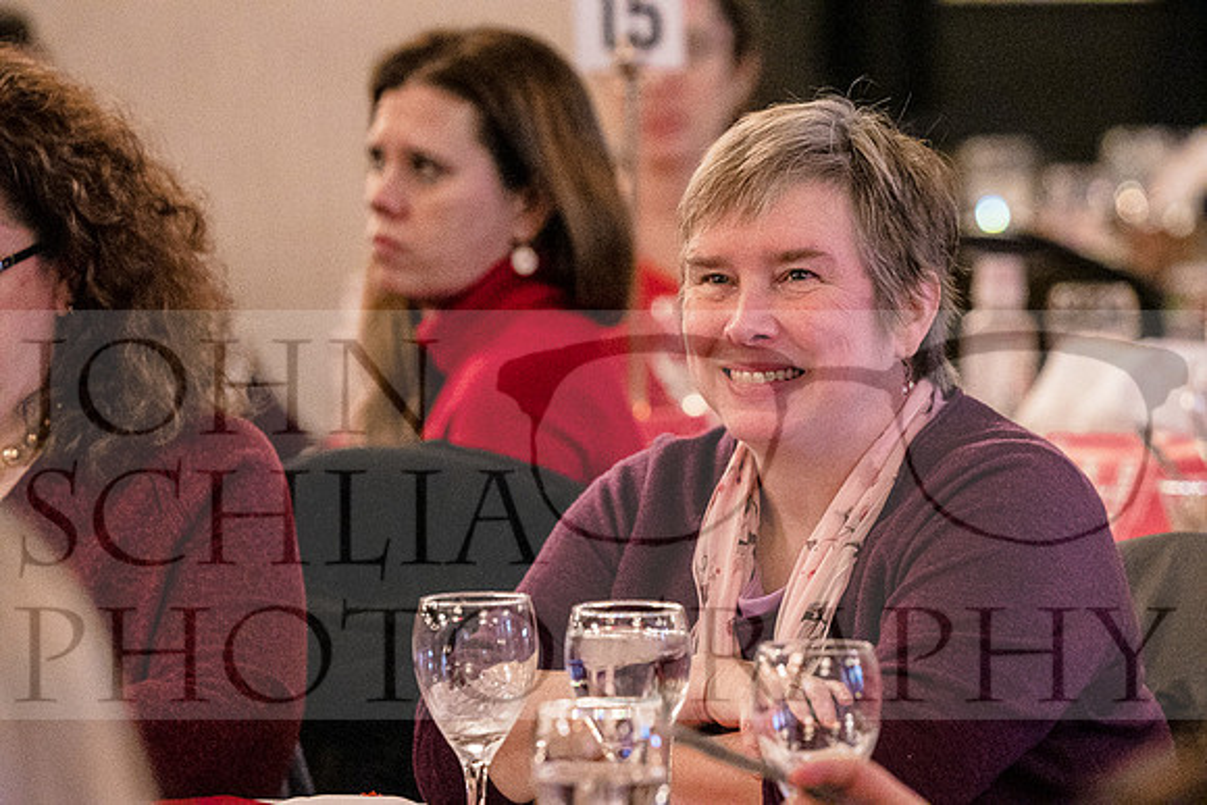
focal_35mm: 300
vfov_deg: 4.6
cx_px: 604
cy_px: 402
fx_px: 10060
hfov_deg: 6.9
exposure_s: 1/100
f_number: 4
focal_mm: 200
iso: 6400
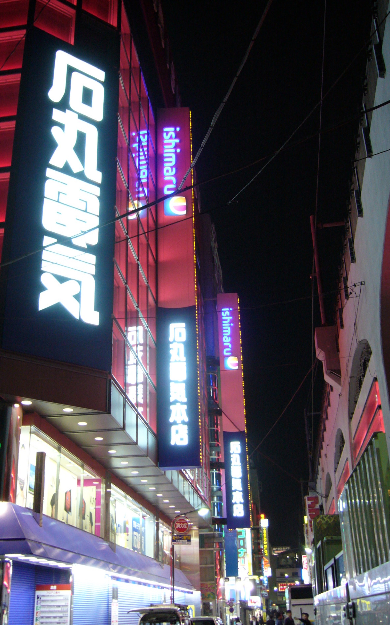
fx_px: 646
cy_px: 315
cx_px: 191
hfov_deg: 33.6
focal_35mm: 38
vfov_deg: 51.5
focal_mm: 5.8
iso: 160
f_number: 2.8
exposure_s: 1/15
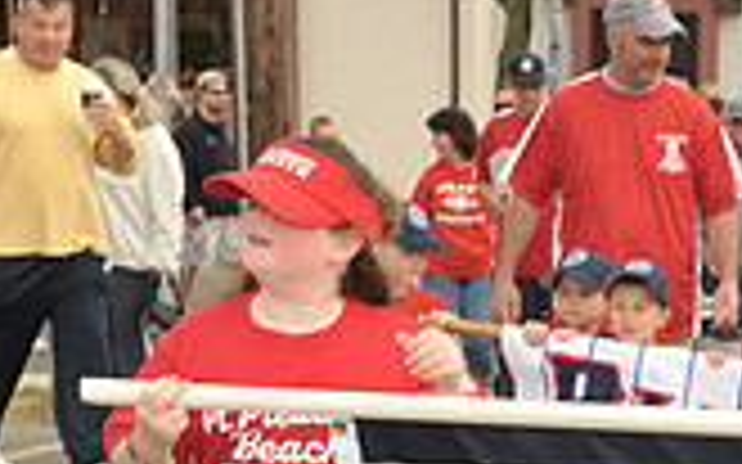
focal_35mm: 161
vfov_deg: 7.9
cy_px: 775
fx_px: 3255
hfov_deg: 12.5
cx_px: 1003
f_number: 8
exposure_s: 1/250
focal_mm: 45
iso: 400
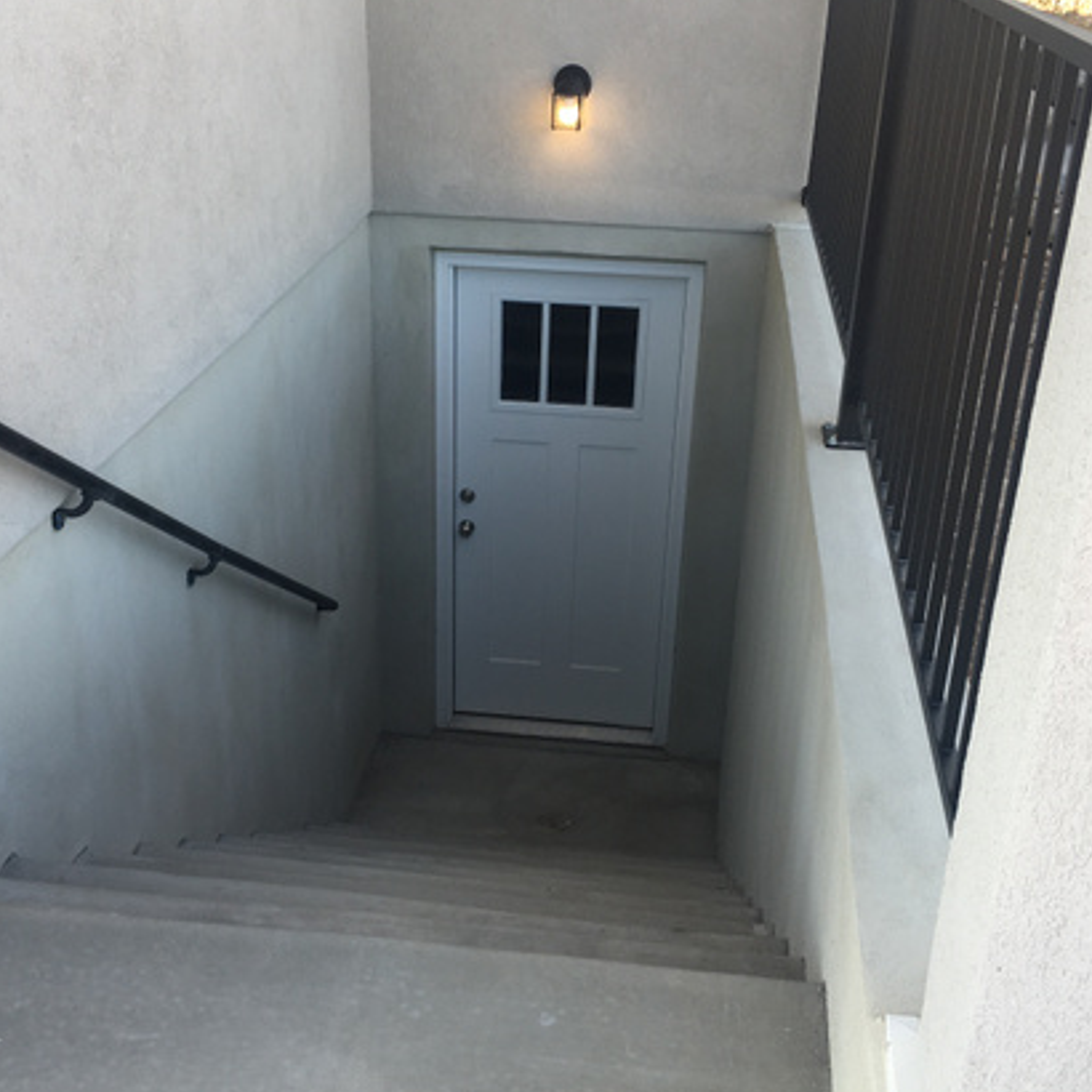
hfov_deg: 41.8
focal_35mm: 40
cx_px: 519
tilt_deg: -24.5
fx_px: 1428
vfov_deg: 41.8
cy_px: 599
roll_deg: -2.2
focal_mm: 4.15
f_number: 2.2
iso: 25
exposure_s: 1/146
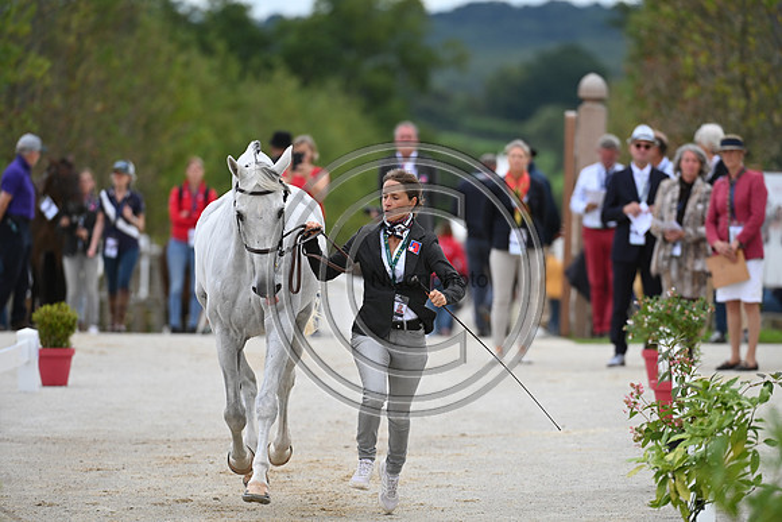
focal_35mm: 360
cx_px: 391
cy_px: 261
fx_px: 7821
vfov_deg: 3.8
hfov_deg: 5.7
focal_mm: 360
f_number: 5.6
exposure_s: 1/1600
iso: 560
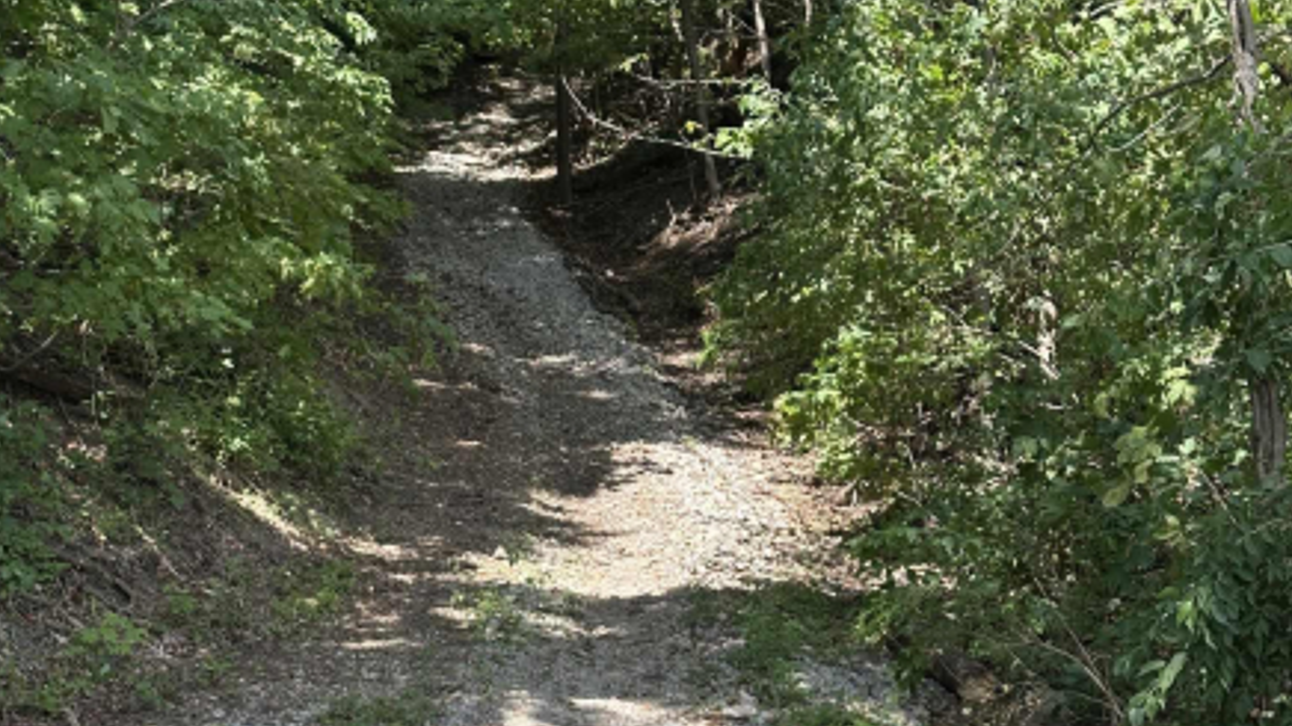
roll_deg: +0.5
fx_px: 2740
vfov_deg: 15.0
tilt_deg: +3.0
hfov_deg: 26.5
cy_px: 559
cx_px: 554
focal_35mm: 80
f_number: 1.78
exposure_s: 1/541
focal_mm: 6.86
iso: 64
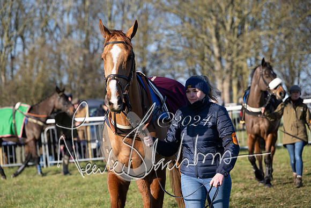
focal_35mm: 150
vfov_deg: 9.2
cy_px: 104
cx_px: 156
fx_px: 1296
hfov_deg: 13.7
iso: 400
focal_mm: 150
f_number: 5
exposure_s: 1/1250
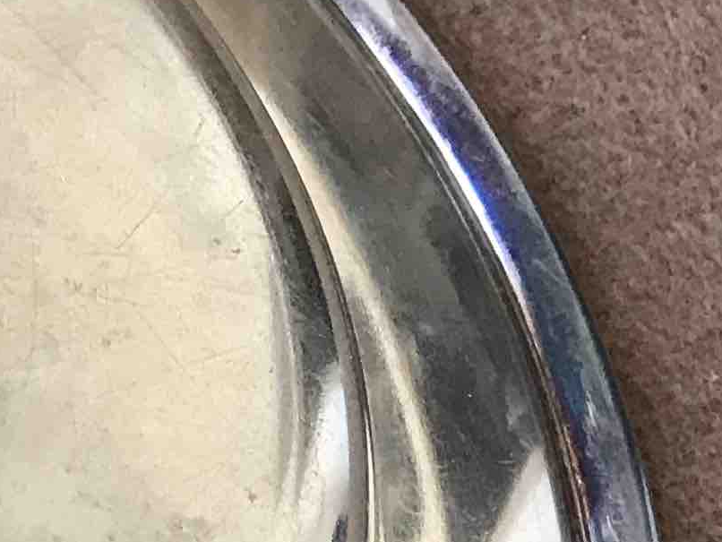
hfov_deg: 12.7
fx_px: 2921
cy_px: 641
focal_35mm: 140
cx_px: -634
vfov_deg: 10.4
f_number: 1.8
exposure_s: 1/33
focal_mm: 3.99
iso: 40
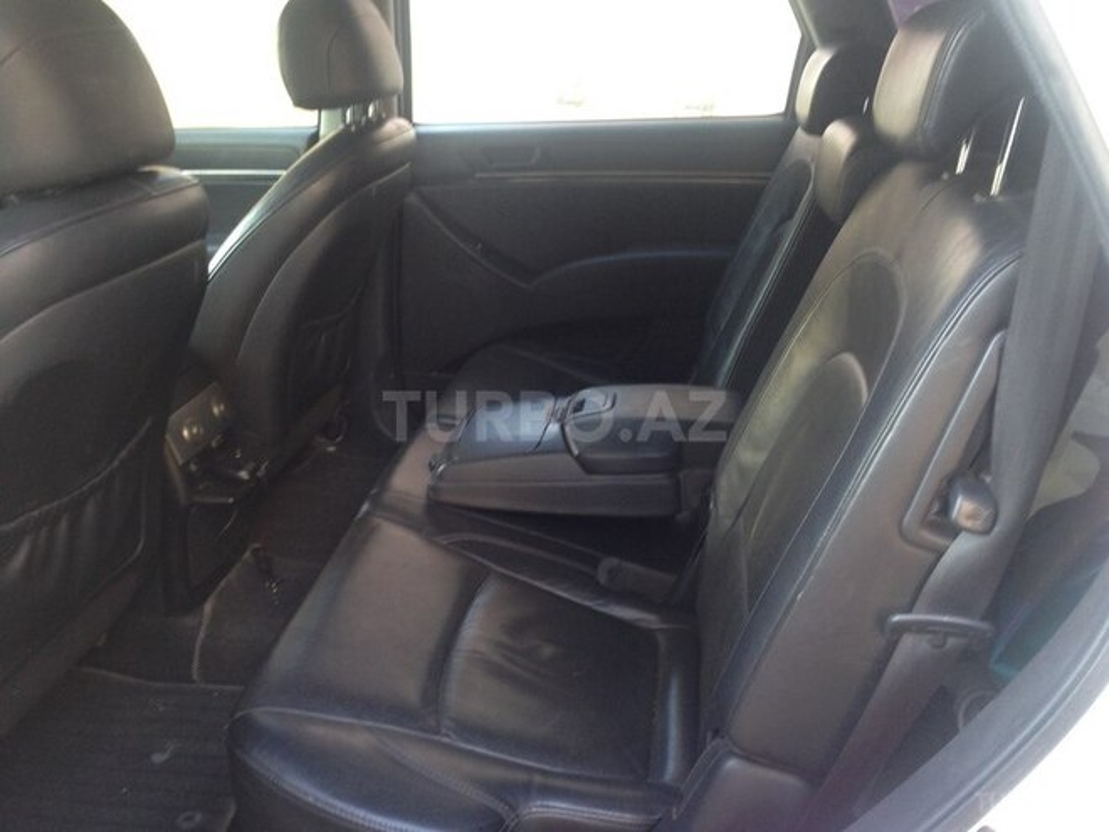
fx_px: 1057
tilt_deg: -18.1
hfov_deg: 55.4
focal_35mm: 33
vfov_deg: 42.9
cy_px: 416
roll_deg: -4.4
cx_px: 554
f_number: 2.4
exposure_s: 1/20
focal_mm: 4.12
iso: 80
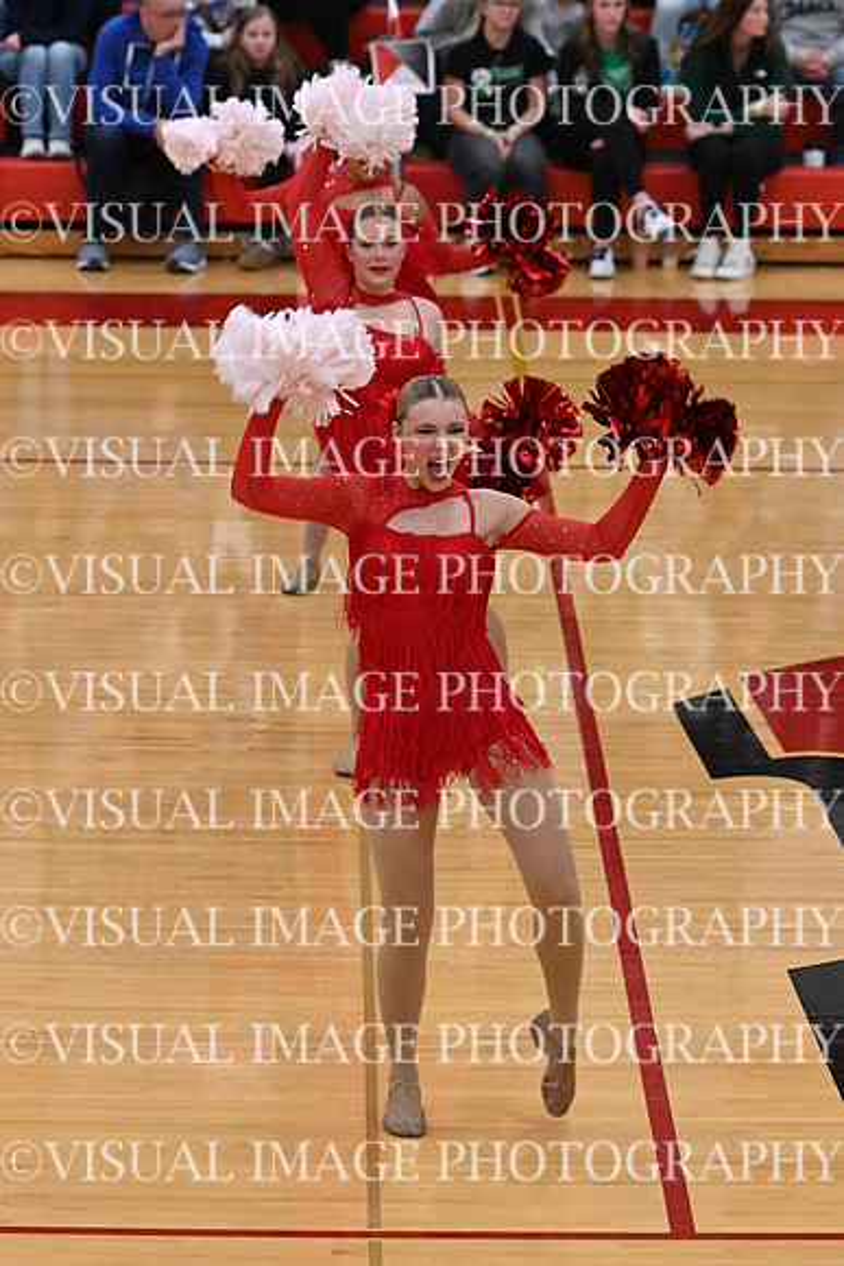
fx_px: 6326
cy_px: 633
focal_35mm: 180
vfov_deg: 11.4
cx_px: 422
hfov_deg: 7.6
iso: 6400
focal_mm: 120
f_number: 4
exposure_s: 1/400
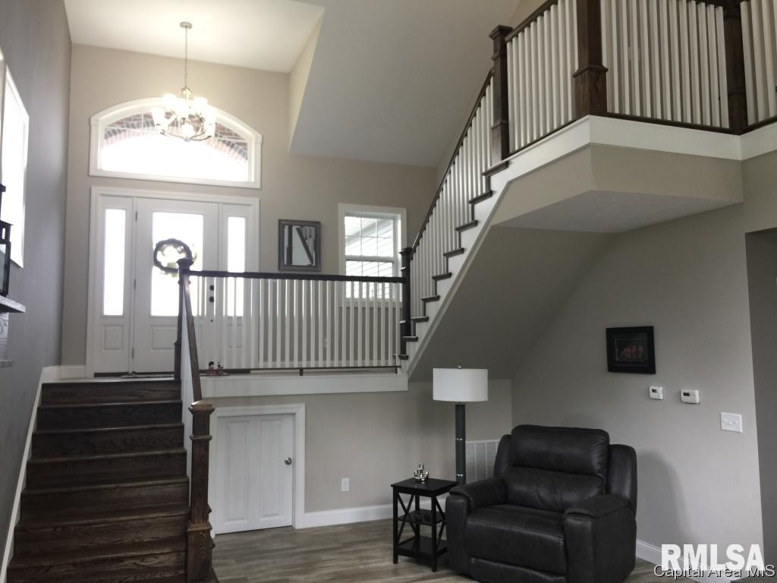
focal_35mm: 29
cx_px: 388
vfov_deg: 48.2
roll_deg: -0.2
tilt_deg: +5.4
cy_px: 292
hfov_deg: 61.7
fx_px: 651
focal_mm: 4.15
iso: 40
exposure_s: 1/40
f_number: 2.2
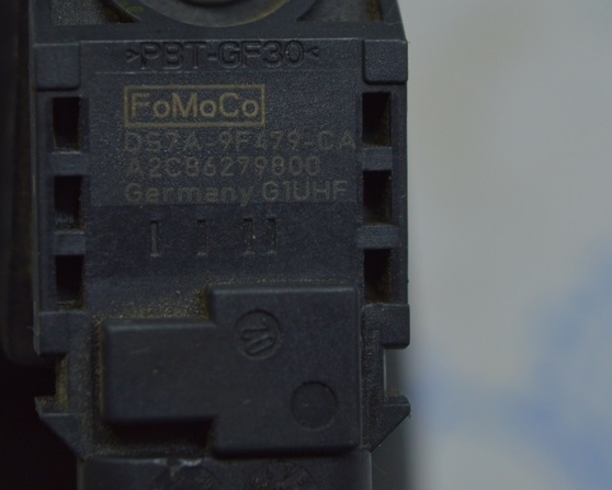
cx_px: 225
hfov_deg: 13.6
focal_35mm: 142
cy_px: 131
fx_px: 2571
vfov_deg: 10.9
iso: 400
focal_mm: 55
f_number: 5.6
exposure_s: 1/60
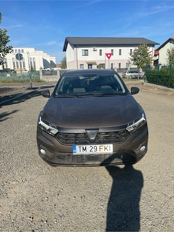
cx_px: 87
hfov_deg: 53.1
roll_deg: +2.6
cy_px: 116
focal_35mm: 26
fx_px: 174
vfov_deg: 67.3
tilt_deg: -13.2
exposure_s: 1/4132
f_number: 1.6
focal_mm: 4.2
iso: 32
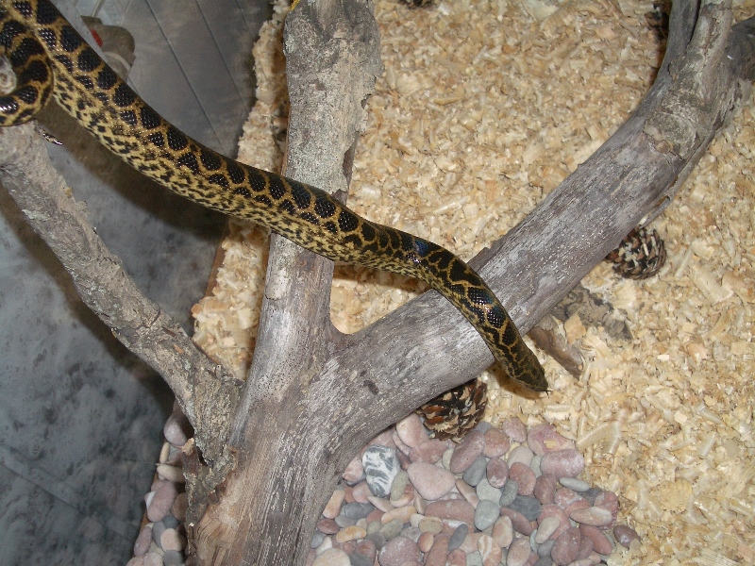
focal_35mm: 41
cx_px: 378
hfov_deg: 45.8
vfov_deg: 35.1
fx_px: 894
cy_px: 283
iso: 100
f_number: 2.8
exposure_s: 1/60
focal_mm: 6.8
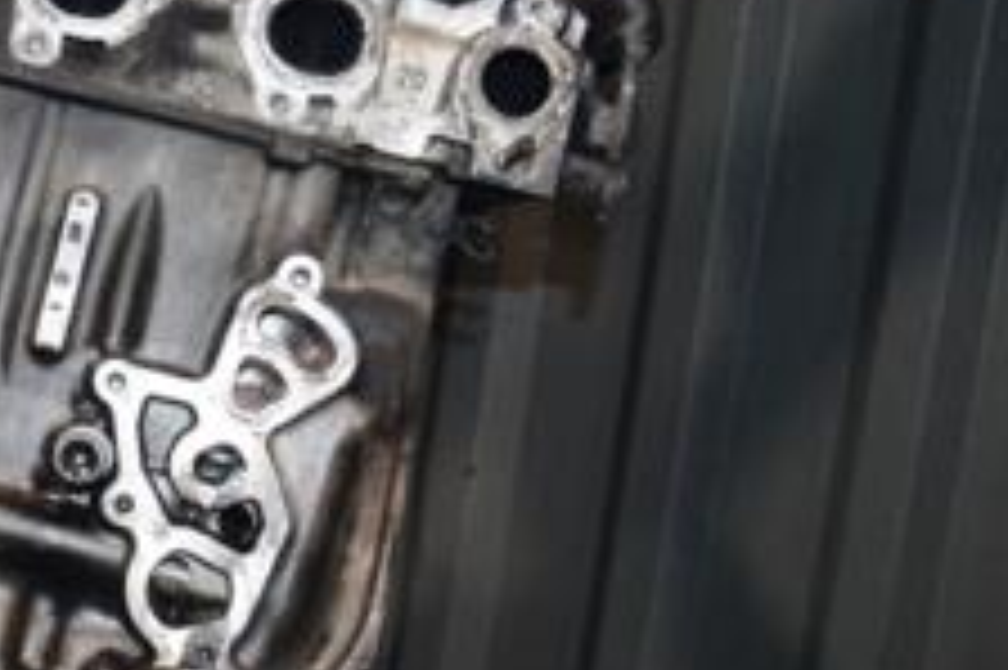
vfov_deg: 16.2
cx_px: -117
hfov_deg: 22.7
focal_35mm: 84
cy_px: 256
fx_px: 2360
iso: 800
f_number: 5
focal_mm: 21
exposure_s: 1/60
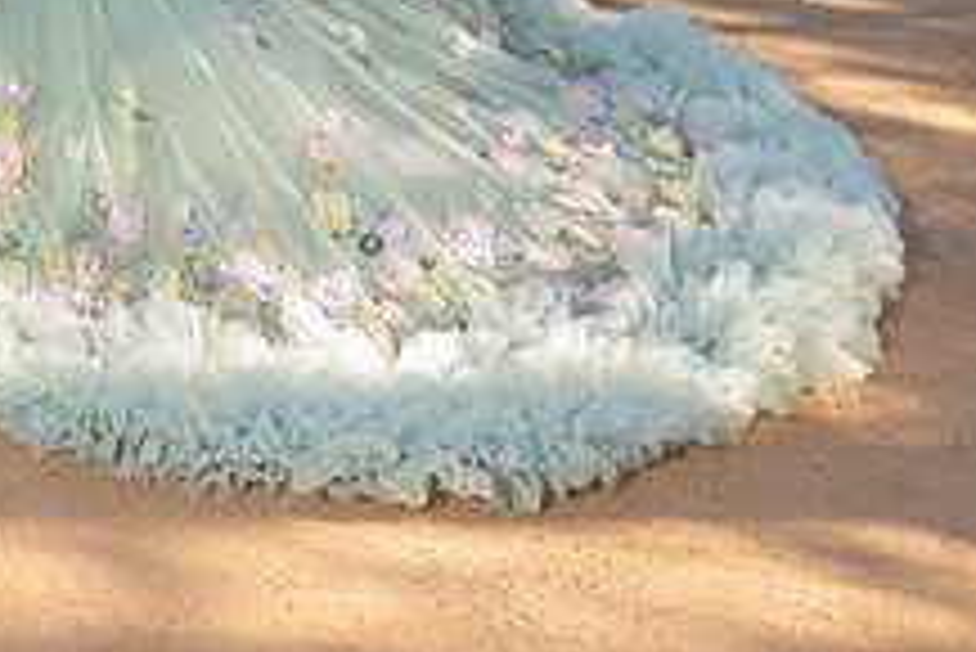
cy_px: -196
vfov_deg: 17.1
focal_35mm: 75
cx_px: -23
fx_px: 2035
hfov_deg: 25.5
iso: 200
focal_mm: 24
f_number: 4.5
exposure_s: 1/200
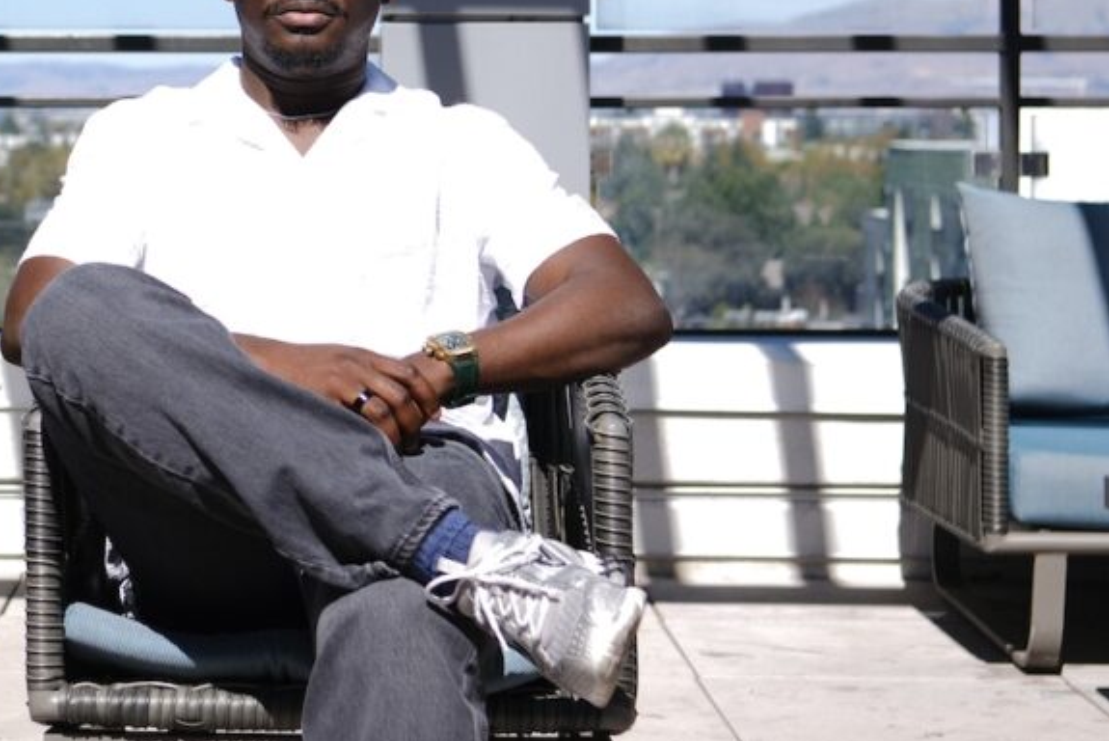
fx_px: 2743
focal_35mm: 89
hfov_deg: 22.6
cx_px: 251
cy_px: 300
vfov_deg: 15.4
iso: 64
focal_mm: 33
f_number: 2.8
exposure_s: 1/800
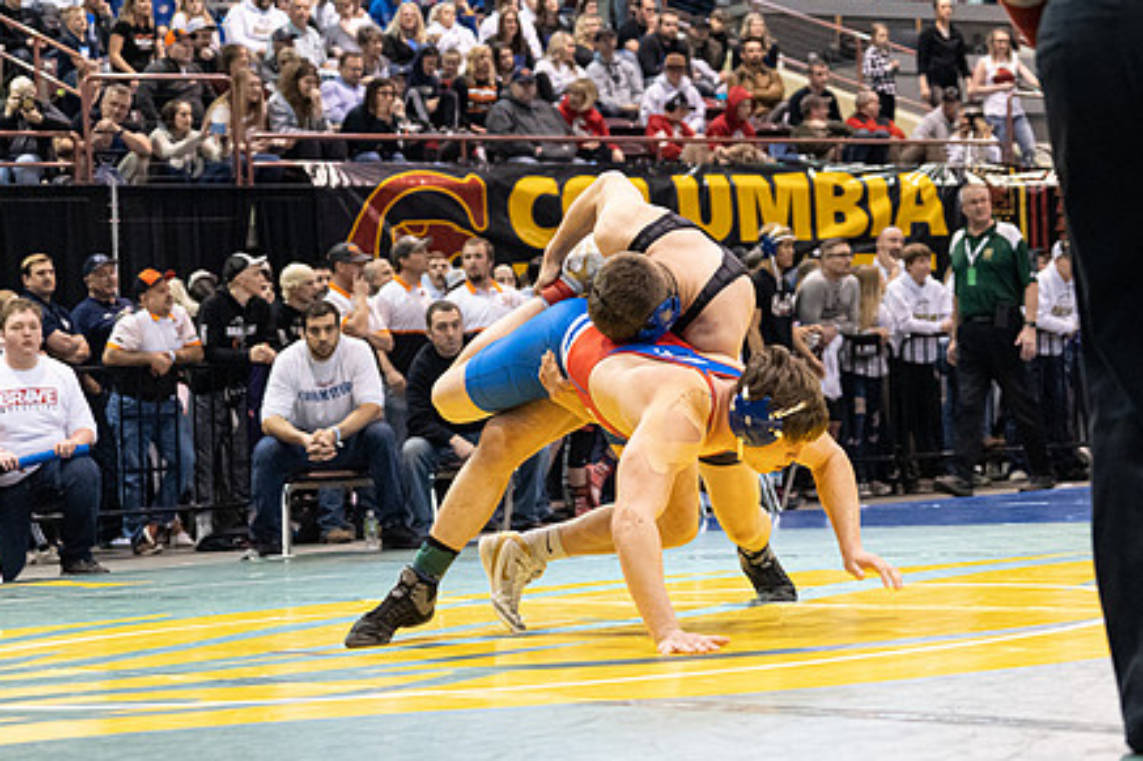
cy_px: 268
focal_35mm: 93
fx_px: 2951
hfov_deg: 21.9
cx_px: 701
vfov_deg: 14.7
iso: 8000
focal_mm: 70
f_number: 4
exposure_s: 1/500
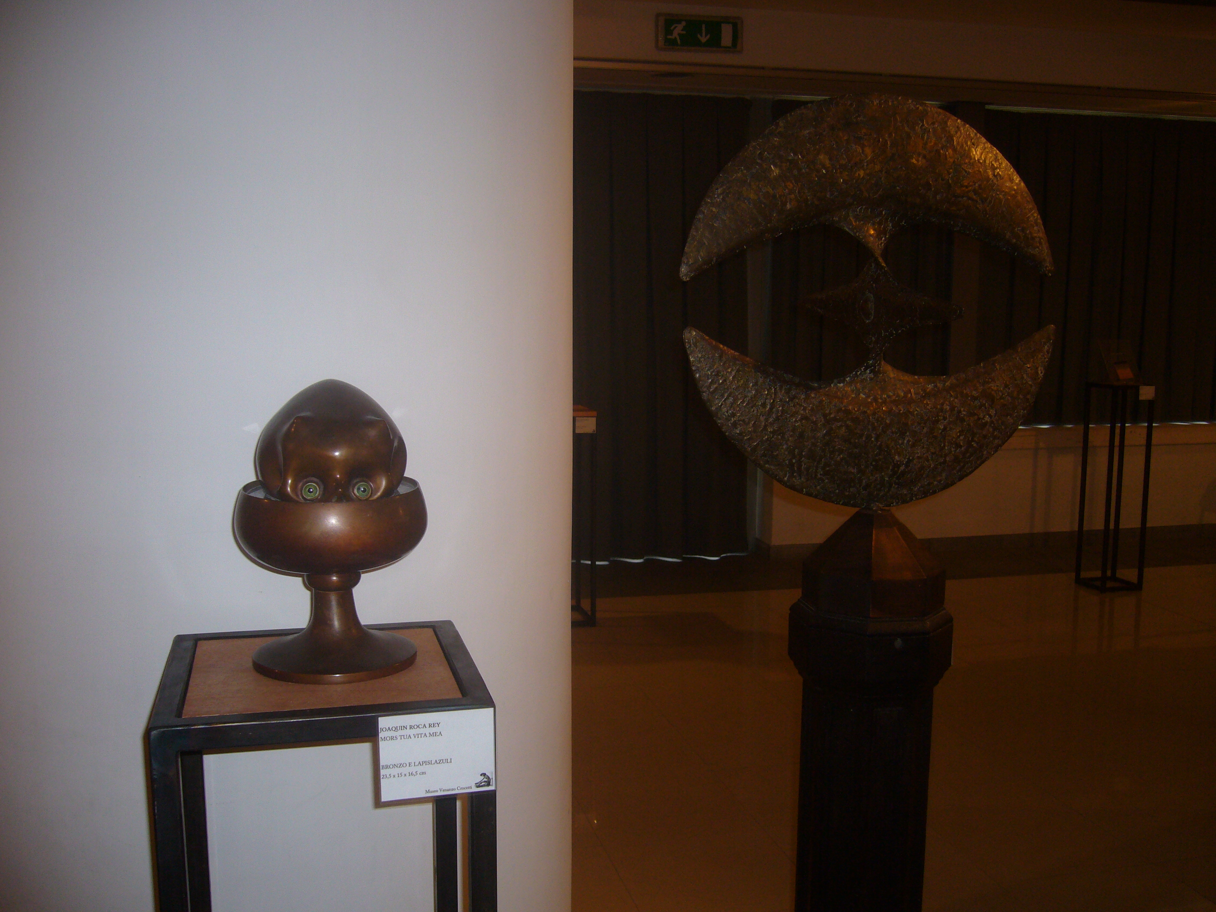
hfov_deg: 51.4
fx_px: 1265
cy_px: 456
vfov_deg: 39.7
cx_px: 608
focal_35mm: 36
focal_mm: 6
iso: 100
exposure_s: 1/60
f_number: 2.9
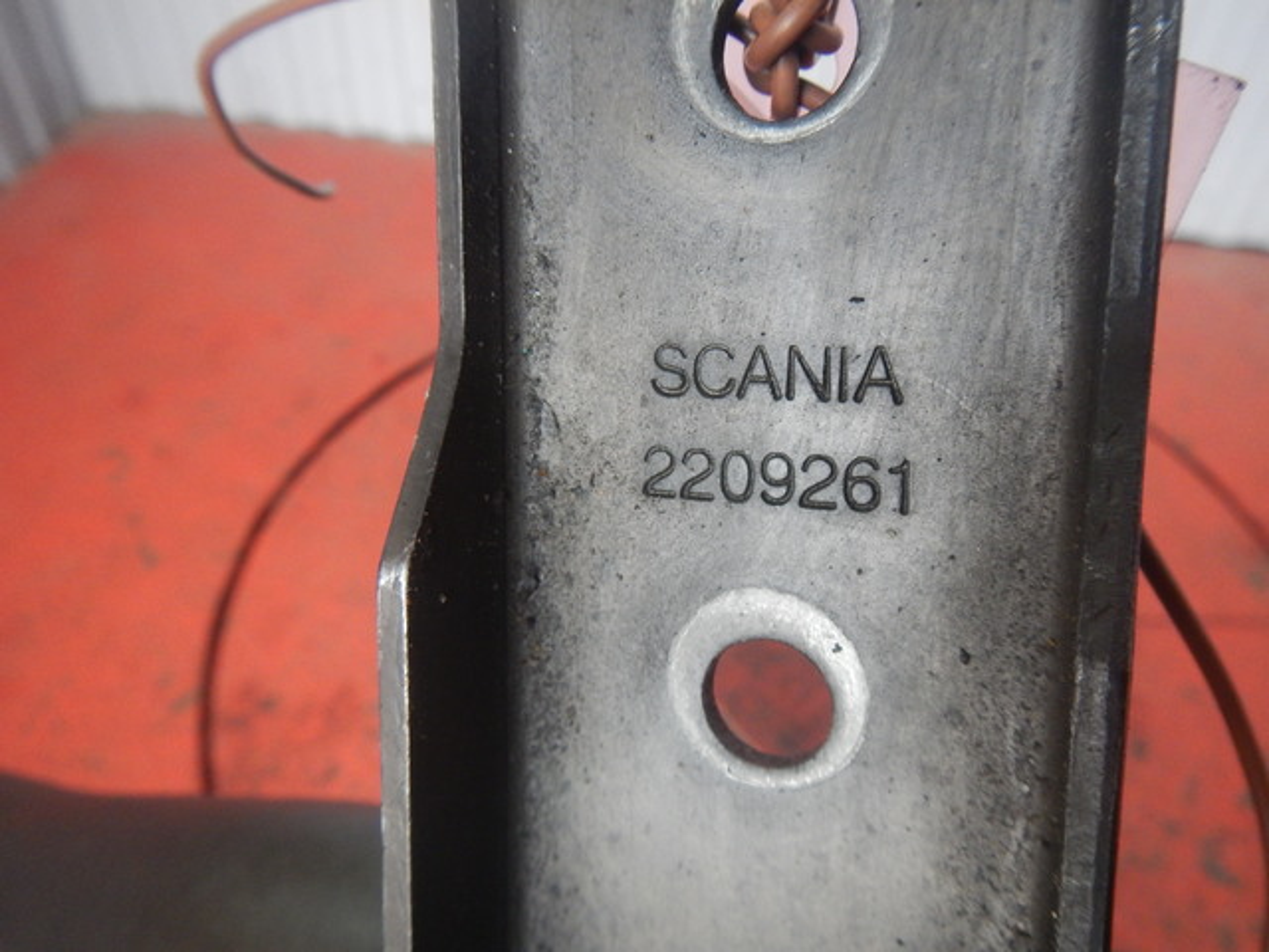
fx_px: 1026
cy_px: 476
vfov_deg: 49.7
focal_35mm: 28
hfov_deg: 63.4
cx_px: 634
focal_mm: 5
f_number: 3.9
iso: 400
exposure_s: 1/100
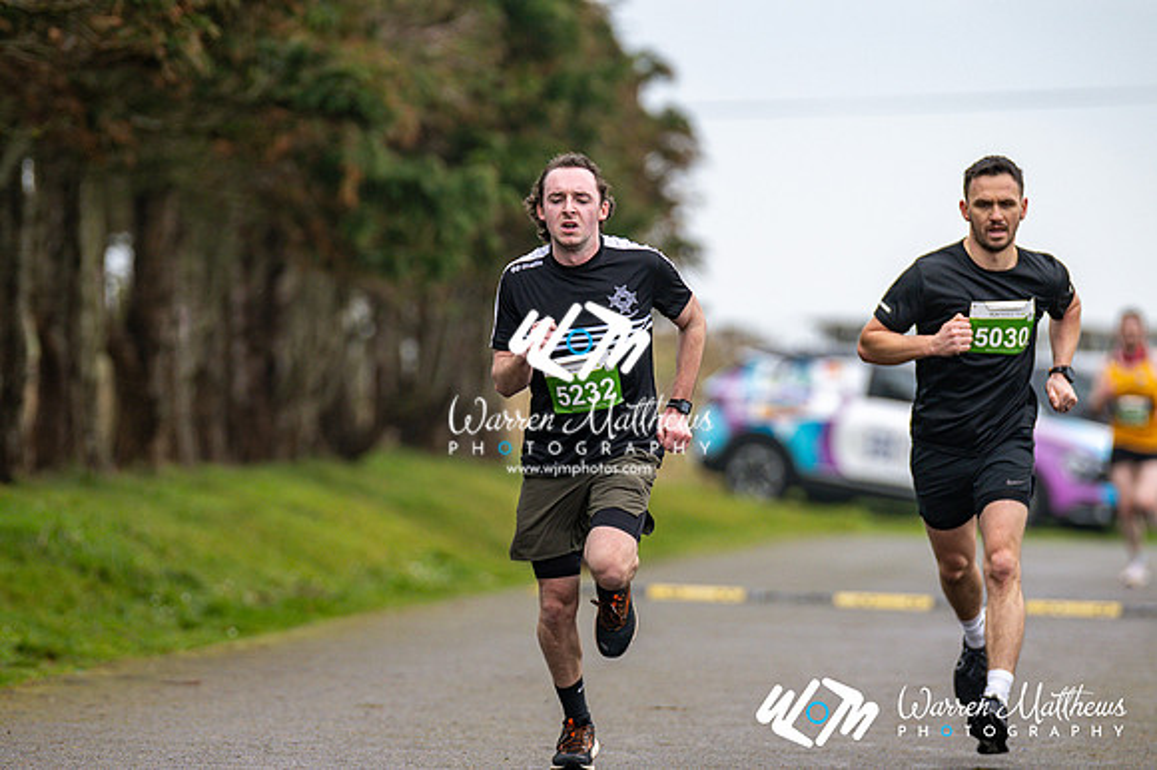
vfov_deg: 3.8
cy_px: 385
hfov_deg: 5.7
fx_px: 11563
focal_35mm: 360
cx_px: 578
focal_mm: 240
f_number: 2.8
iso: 360
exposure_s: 1/1600
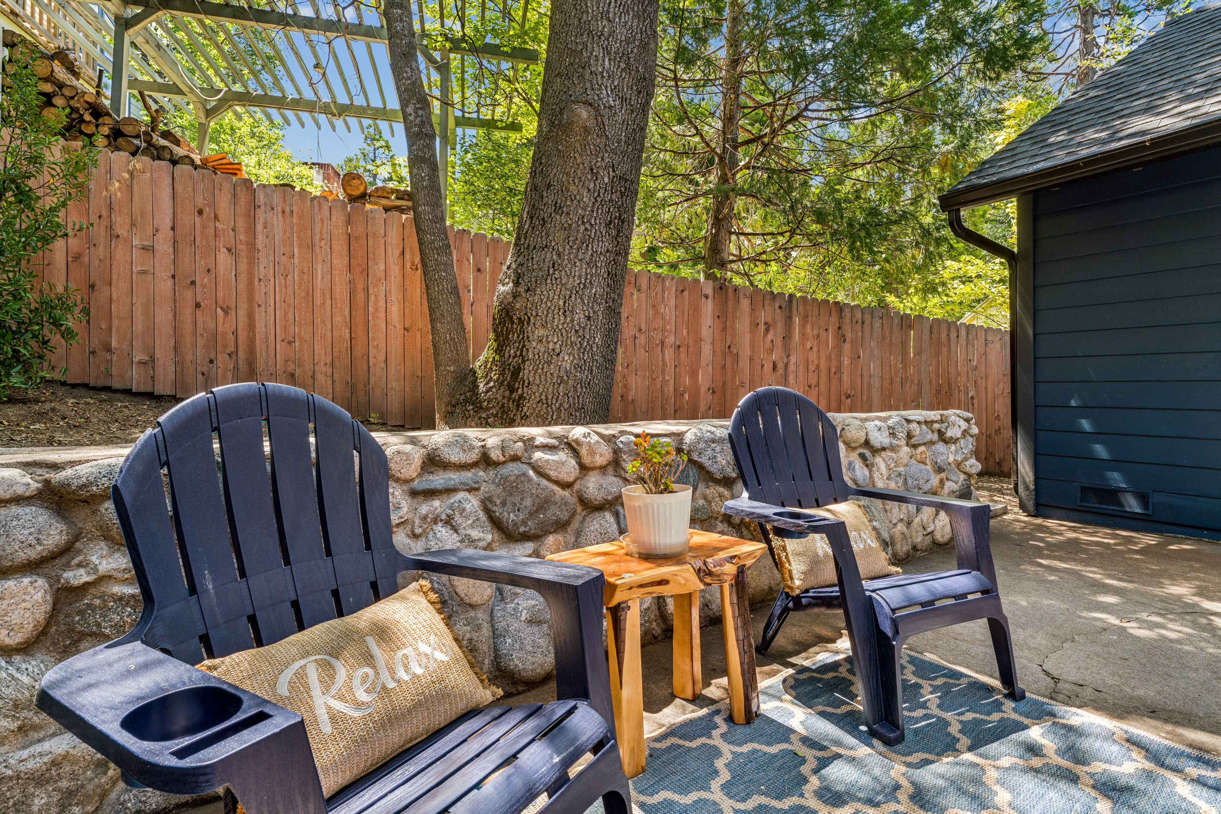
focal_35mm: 17
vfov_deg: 71.1
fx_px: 570
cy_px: 407
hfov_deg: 93.9
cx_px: 610
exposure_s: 1/8
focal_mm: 16.8
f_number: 13
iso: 100
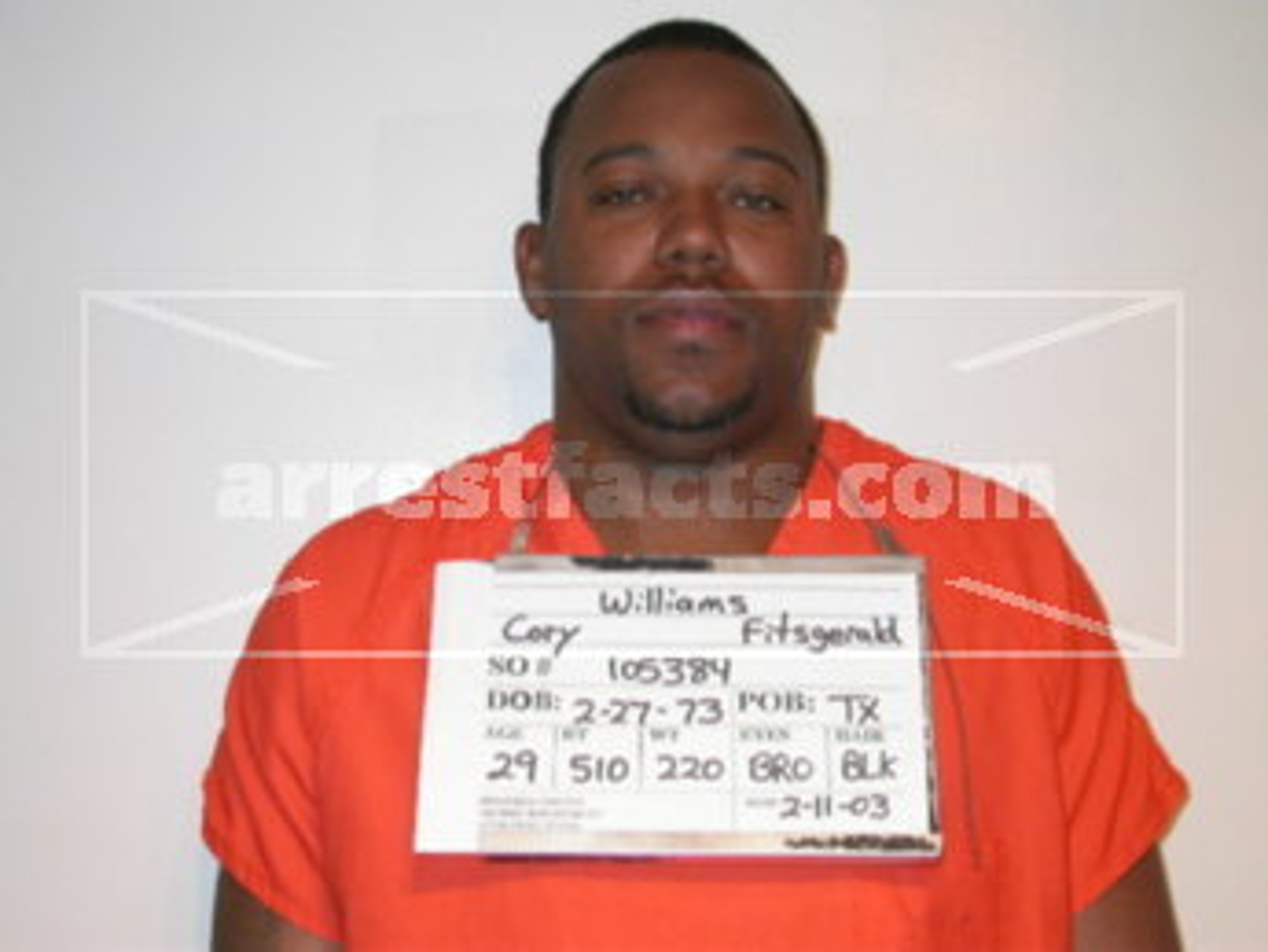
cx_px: 634
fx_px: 2382
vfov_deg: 22.6
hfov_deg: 29.8
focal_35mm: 65
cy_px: 476
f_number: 3.2
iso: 100
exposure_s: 1/60.3
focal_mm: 13.6
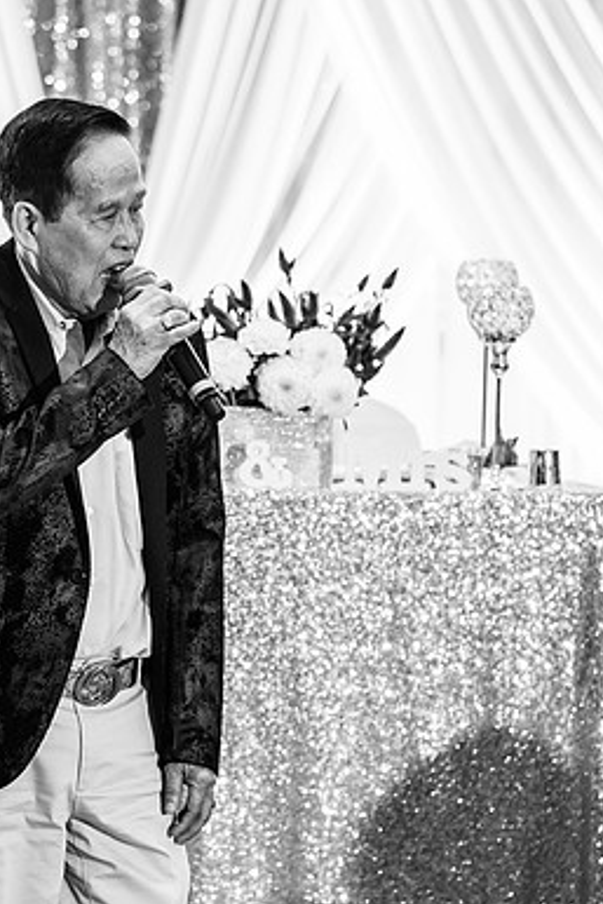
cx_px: 154
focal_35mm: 160
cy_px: 488
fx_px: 4016
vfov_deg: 12.8
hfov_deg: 8.6
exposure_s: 1/160
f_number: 2
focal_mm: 85
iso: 1000
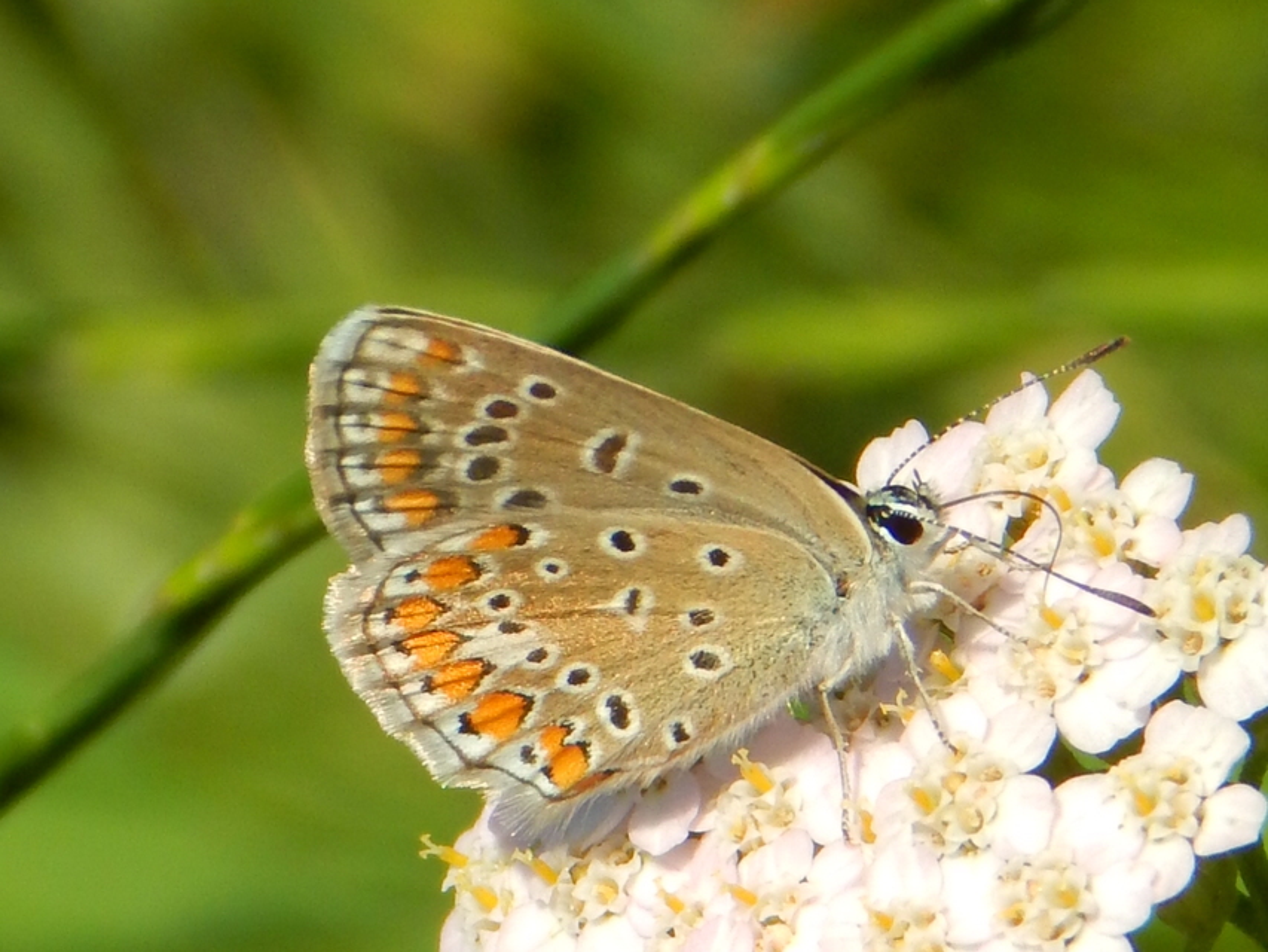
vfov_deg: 6.4
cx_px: 634
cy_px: 476
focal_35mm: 232
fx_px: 8499
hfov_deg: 8.5
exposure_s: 1/640
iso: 125
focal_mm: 41.7
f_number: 5.6
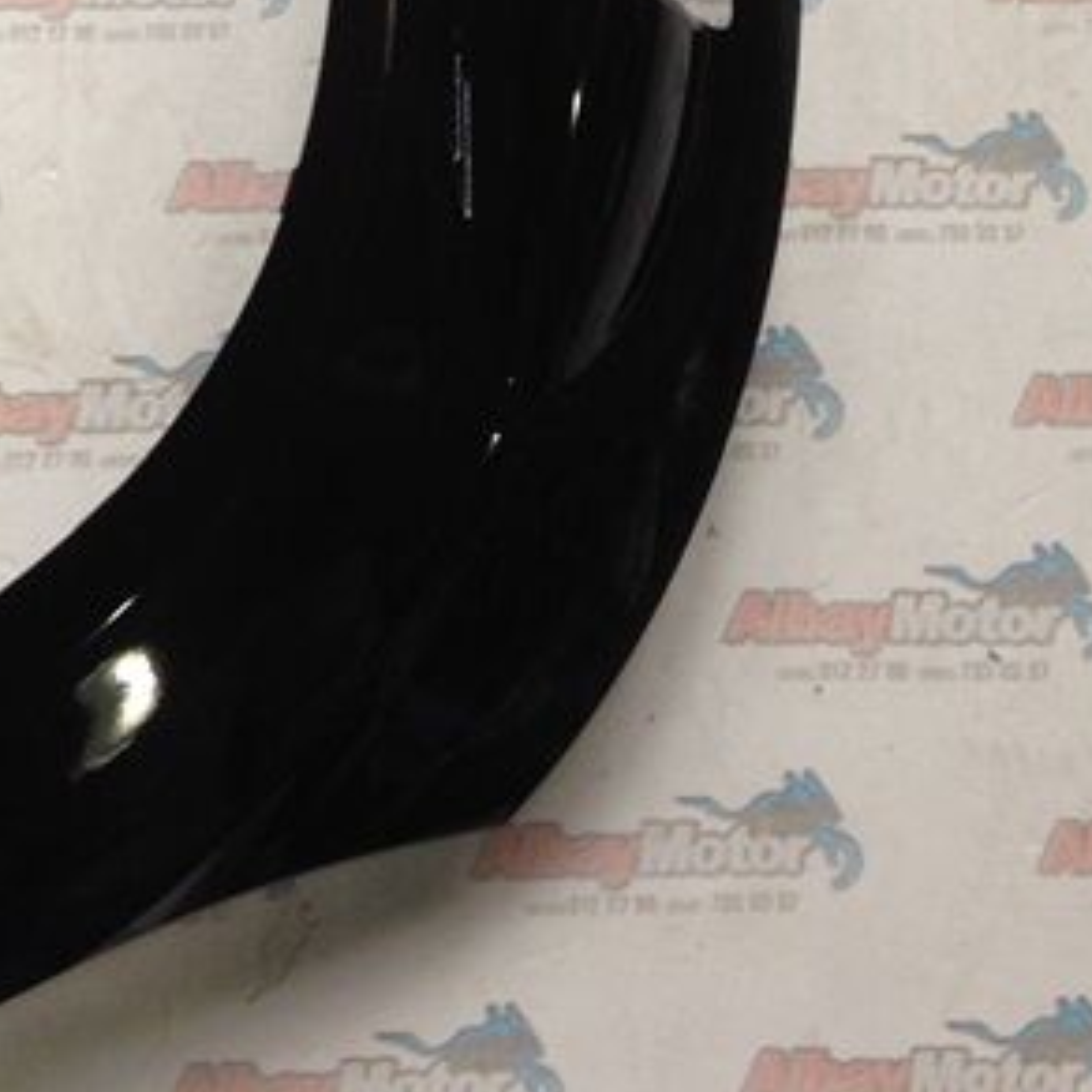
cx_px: 340
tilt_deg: -81.1
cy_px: -280
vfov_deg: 20.1
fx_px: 2855
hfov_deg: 21.5
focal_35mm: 80
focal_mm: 4.12
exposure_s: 1/40
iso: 64
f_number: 2.4
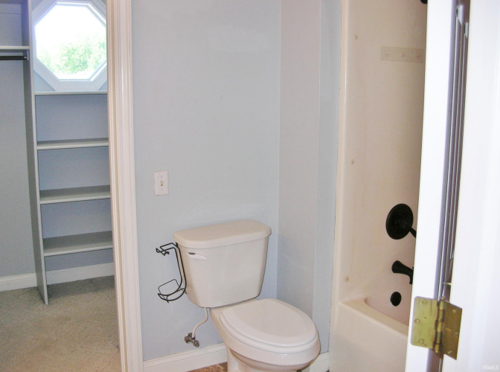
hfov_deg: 51.5
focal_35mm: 36
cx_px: 250
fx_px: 519
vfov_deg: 39.5
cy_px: 186
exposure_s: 1/60.1
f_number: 2.7
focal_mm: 6
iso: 50
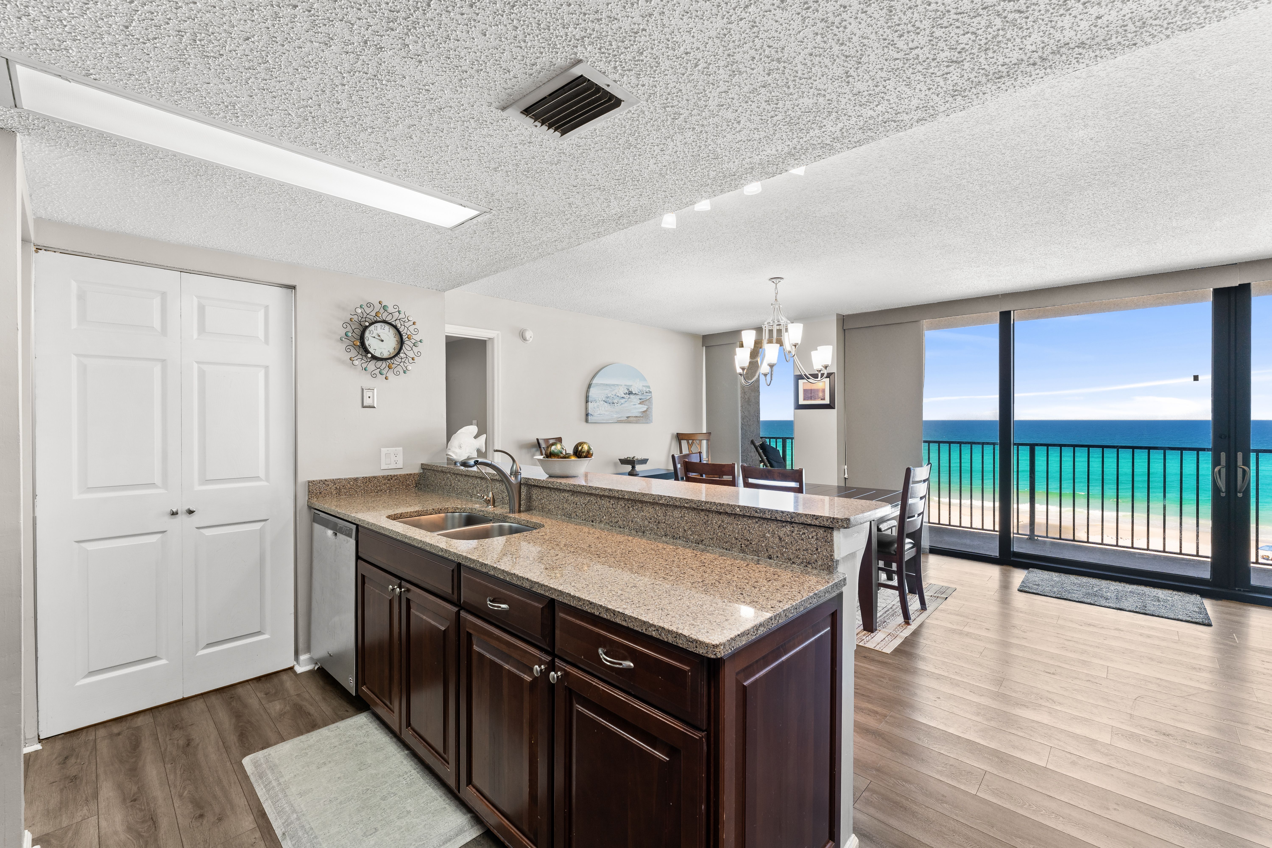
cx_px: 636
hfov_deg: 100.8
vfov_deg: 77.7
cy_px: 424
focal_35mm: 15
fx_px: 526
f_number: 8
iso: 400
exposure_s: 1/5
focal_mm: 14.9
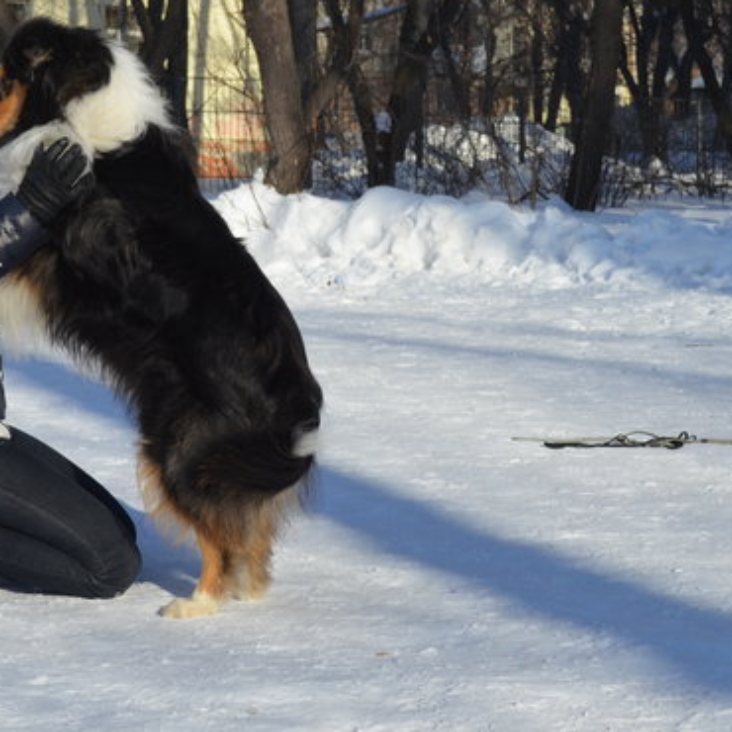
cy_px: 243
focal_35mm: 99
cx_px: 271
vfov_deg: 17.5
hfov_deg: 17.5
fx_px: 2369
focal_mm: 36
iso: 400
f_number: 6.3
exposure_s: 1/1600
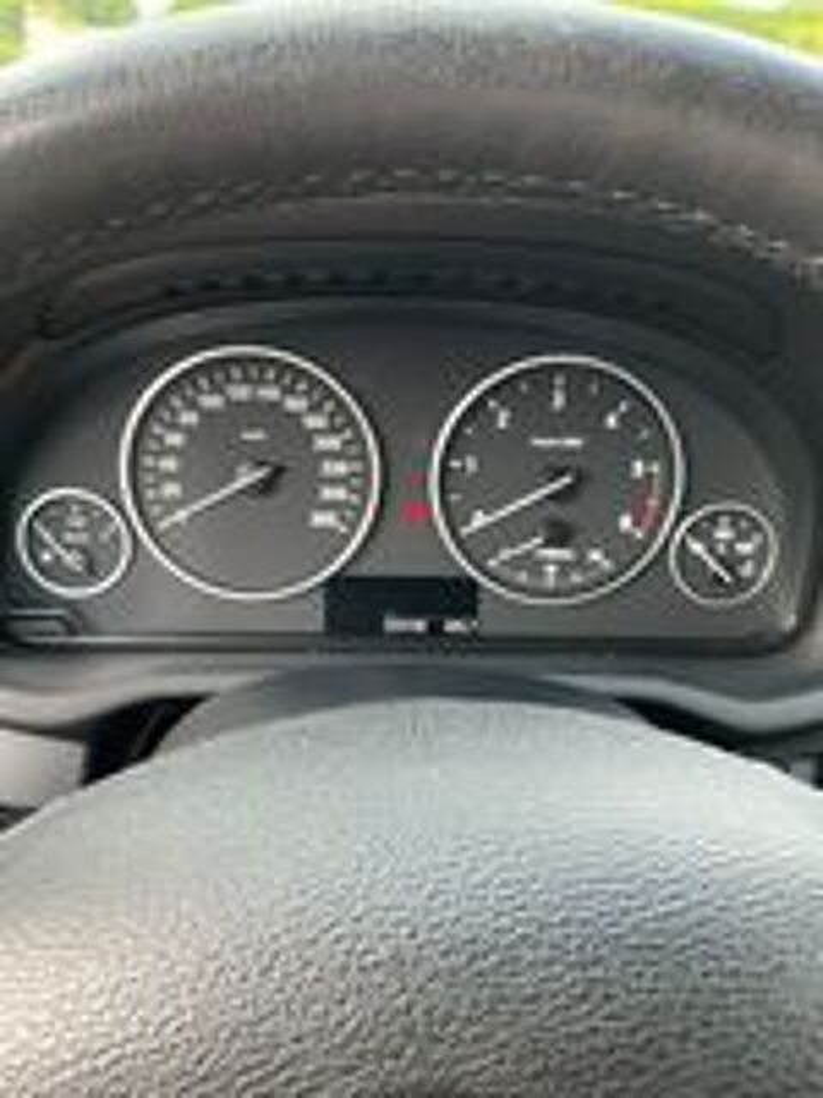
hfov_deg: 48.2
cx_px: 412
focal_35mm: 29
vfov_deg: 61.7
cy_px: 549
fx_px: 919
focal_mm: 3
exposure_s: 1/60
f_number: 1.8
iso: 50
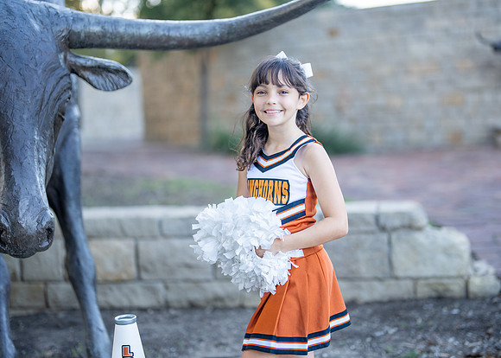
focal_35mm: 59
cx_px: 265
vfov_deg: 24.0
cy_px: 170
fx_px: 839
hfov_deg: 33.2
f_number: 1.2
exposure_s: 1/1000
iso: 250
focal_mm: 50
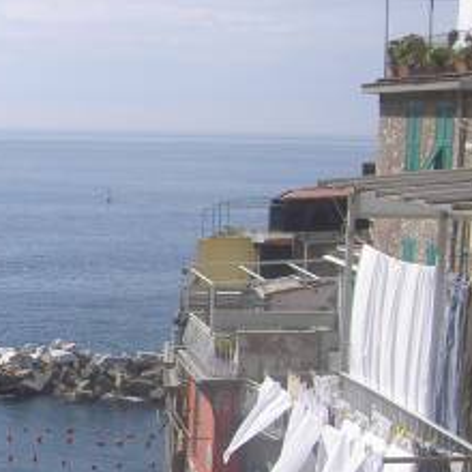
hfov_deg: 17.6
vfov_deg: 18.4
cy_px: 309
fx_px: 1450
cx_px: -105
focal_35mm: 94
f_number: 4.7
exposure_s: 1/640
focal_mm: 8
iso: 100
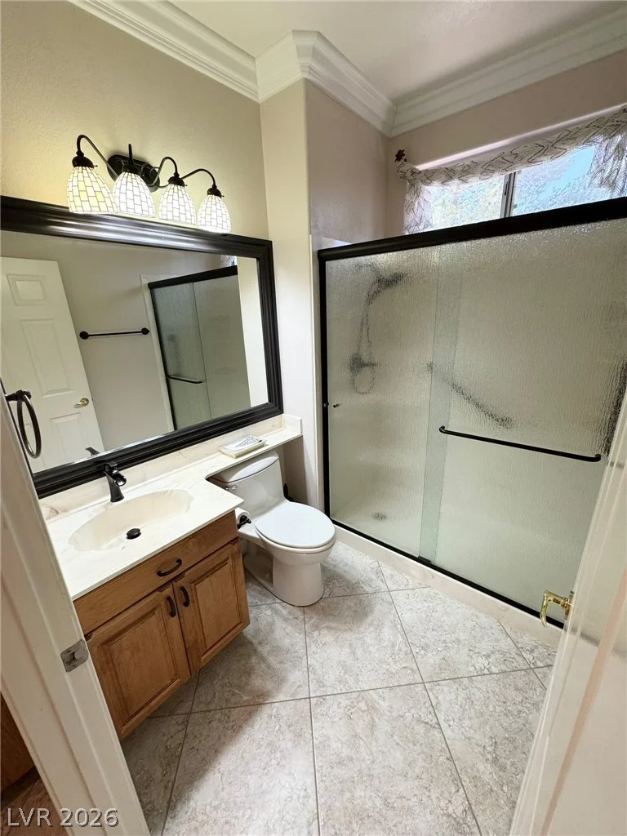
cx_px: 314
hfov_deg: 85.7
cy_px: 418
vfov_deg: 102.1
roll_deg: +2.5
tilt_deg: -17.7
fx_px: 338
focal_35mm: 14
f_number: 2.2
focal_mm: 2.22
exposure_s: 1/120
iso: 160
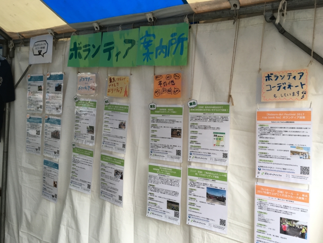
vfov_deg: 48.2
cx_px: 162
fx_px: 271
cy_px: 122
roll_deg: -3.8
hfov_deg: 61.7
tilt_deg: -3.9
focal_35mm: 29
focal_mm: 4.15
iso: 32
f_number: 2.2
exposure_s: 1/120
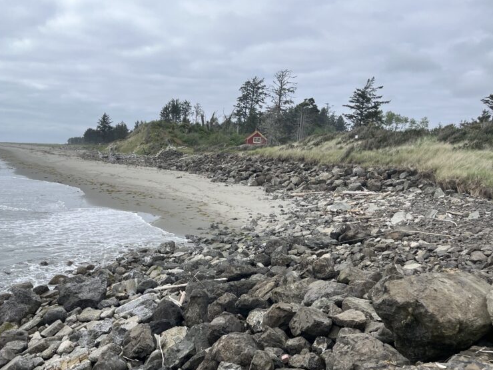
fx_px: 513
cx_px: 198
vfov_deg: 39.5
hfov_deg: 51.0
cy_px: 222
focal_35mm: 36
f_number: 1.6
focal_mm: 5.1
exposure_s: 1/2410
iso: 50
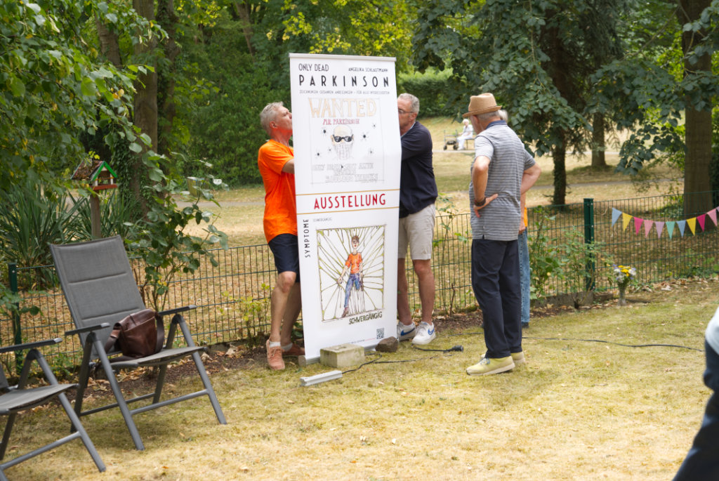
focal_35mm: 48
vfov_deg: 28.1
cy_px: 240
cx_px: 360
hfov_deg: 41.1
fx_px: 960
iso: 50
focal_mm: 48
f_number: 4.5
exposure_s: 1/100
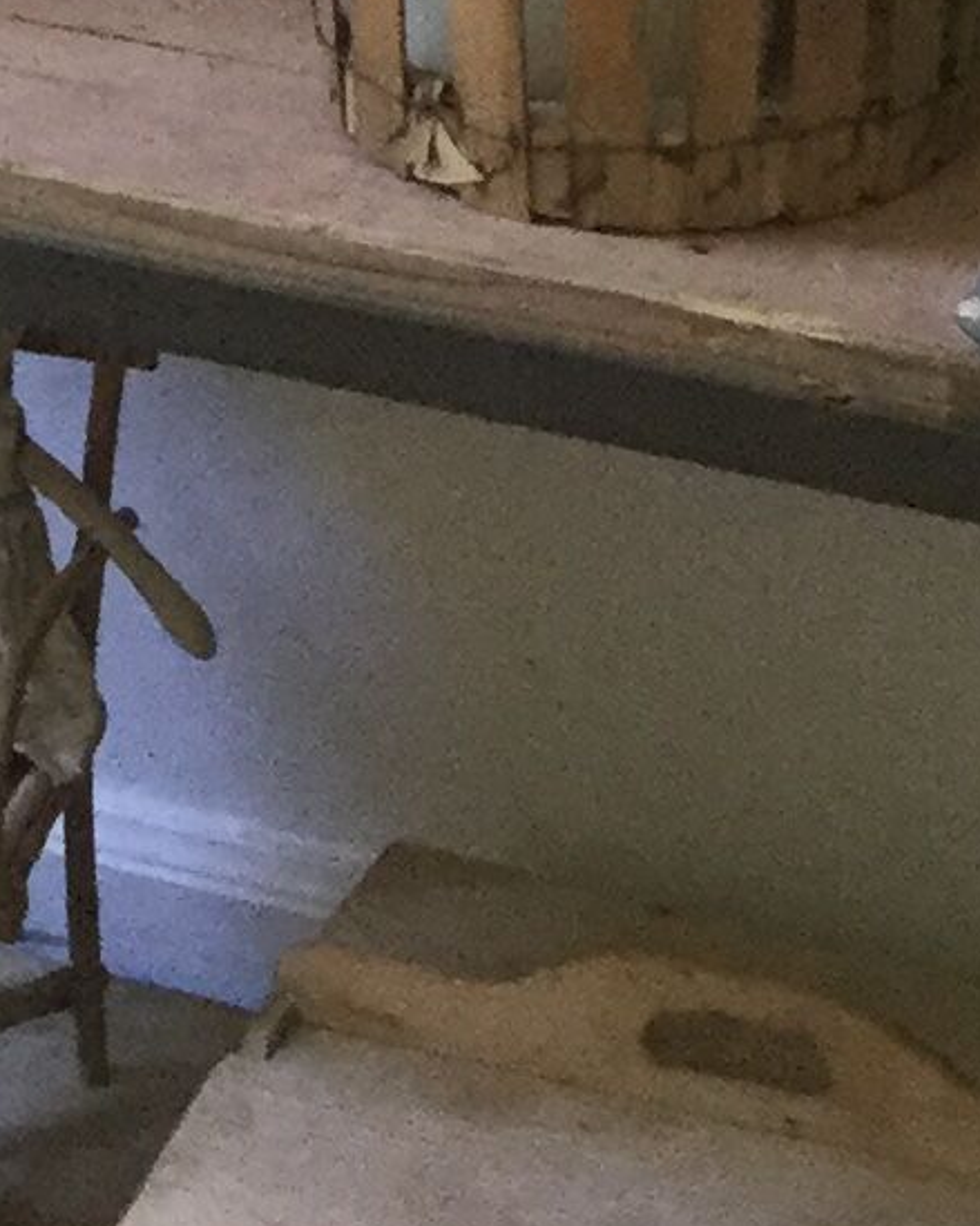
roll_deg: +0.3
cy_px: -1423
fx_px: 6528
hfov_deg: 8.5
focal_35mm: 180
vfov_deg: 9.8
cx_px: -132
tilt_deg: -10.8
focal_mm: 3.3
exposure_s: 1/33
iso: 100
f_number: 2.4
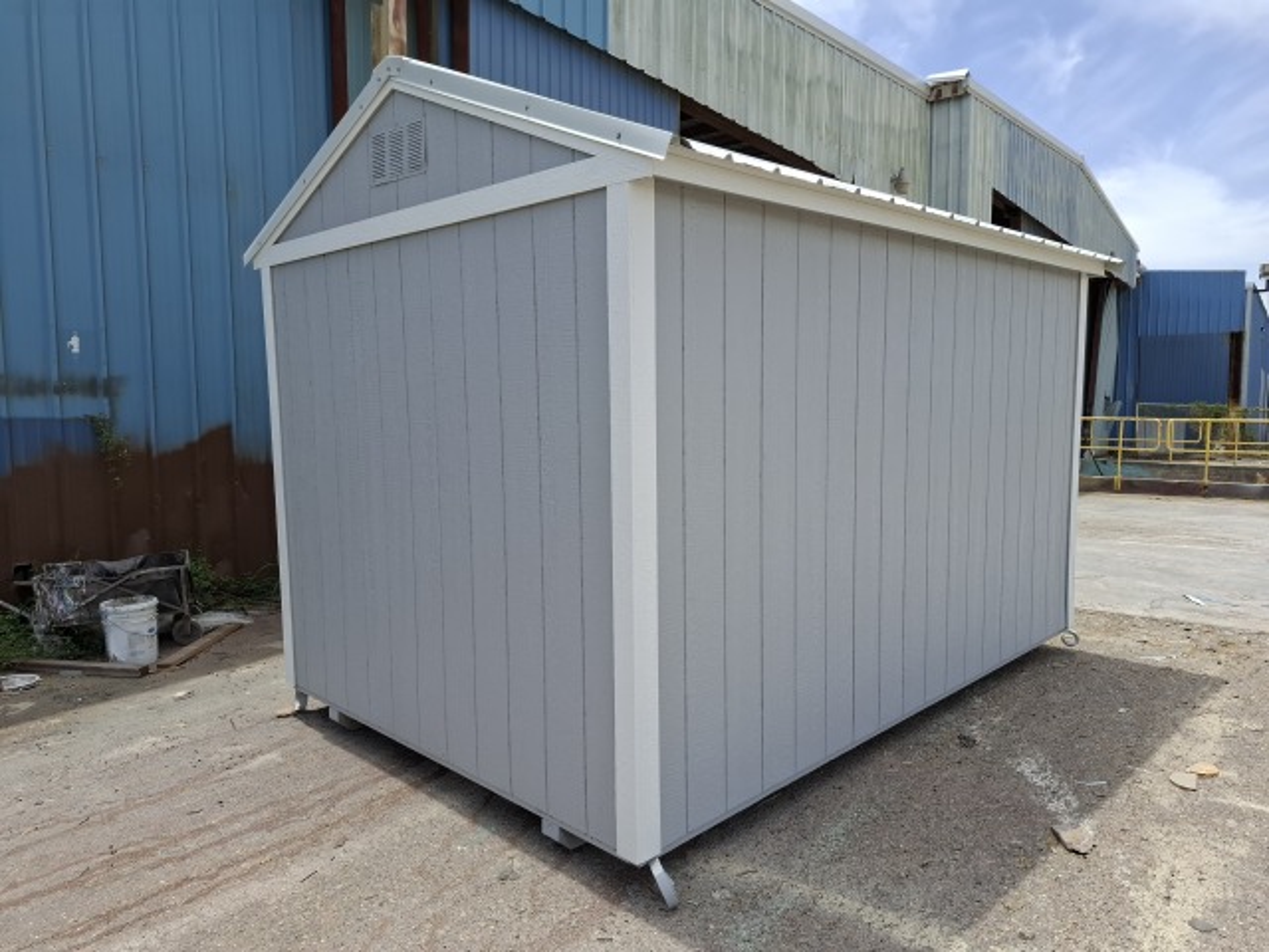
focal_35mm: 23
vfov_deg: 58.9
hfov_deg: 73.9
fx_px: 843
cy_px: 476
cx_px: 634
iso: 50
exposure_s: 1/1307
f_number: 1.8
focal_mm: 5.54
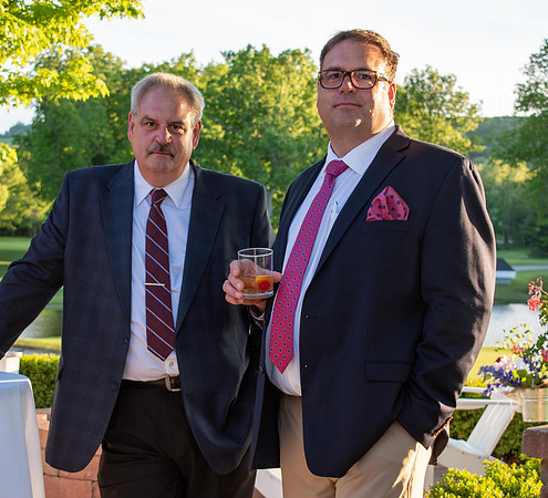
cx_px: 258
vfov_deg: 19.7
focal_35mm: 84
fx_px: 1432
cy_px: 249
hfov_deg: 21.7
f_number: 5.6
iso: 200
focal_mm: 46
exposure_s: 1/125
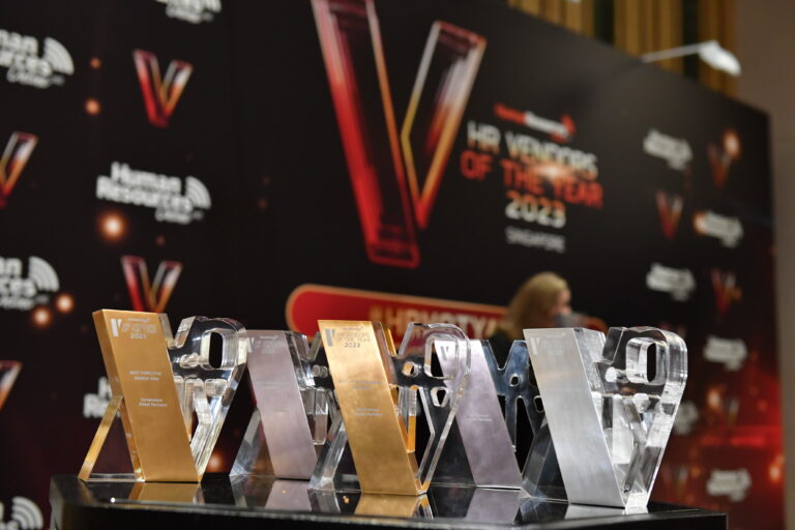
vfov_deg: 28.1
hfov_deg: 41.1
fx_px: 1060
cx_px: 398
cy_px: 265
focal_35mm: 48
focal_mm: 48
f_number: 4
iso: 2500
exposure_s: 1/40
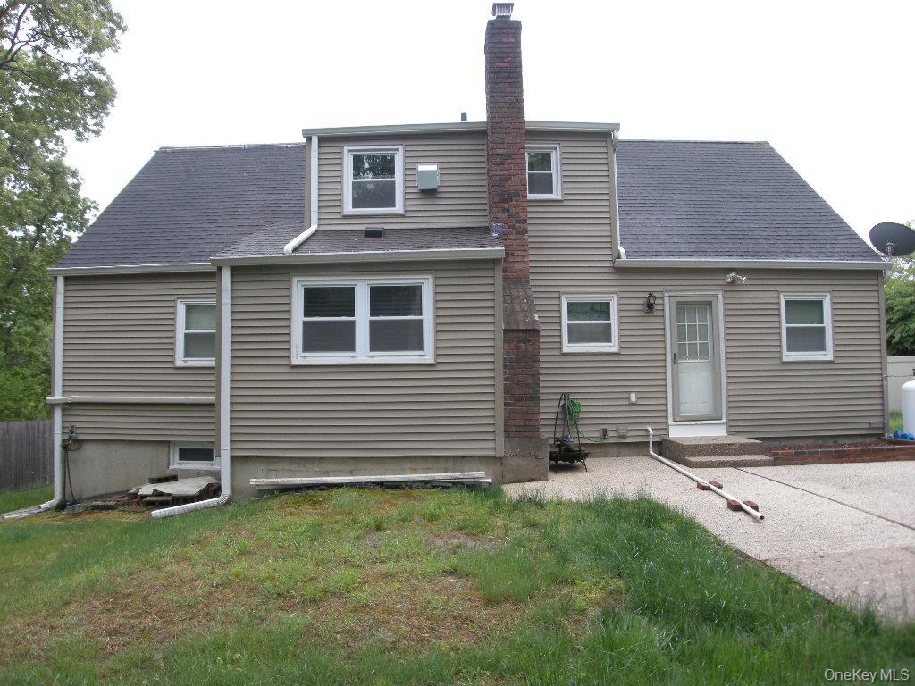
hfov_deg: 52.6
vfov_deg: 40.7
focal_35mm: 35
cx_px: 458
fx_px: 925
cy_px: 343
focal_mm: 7.5
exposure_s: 1/92.5
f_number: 3.8
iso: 64
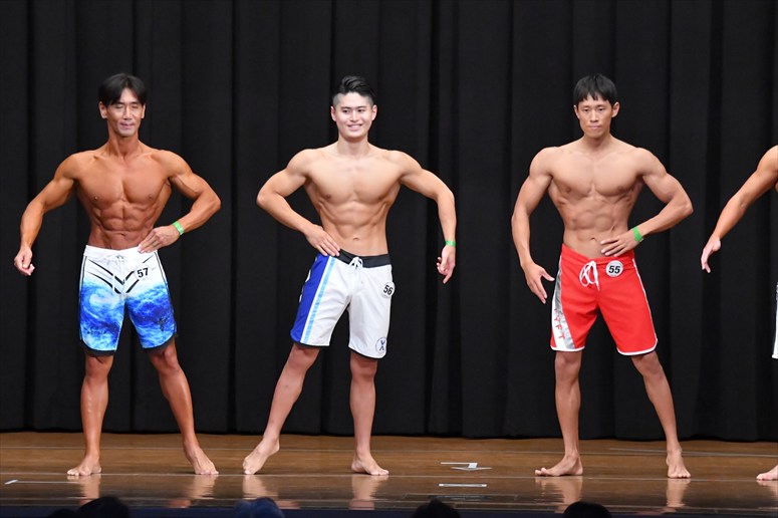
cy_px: 259
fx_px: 4363
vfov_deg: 6.8
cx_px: 389
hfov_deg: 10.2
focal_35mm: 202
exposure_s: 1/400
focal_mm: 135
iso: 8000
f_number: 5.6
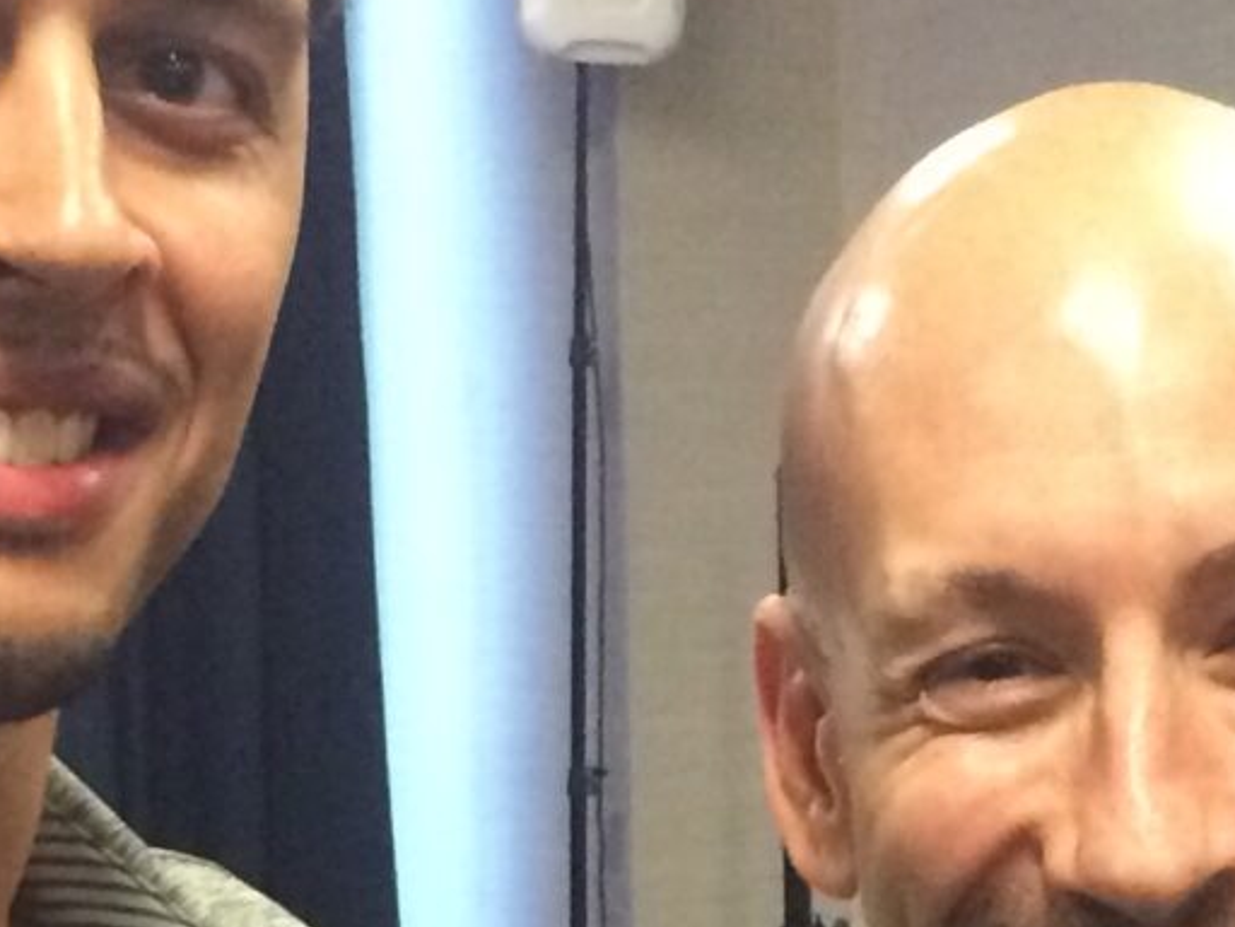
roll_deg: +2.3
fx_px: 5173
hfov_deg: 13.6
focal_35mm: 145
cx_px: 823
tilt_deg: -10.9
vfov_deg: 10.0
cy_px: 1313
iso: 320
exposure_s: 1/30
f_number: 2.2
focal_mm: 4.15
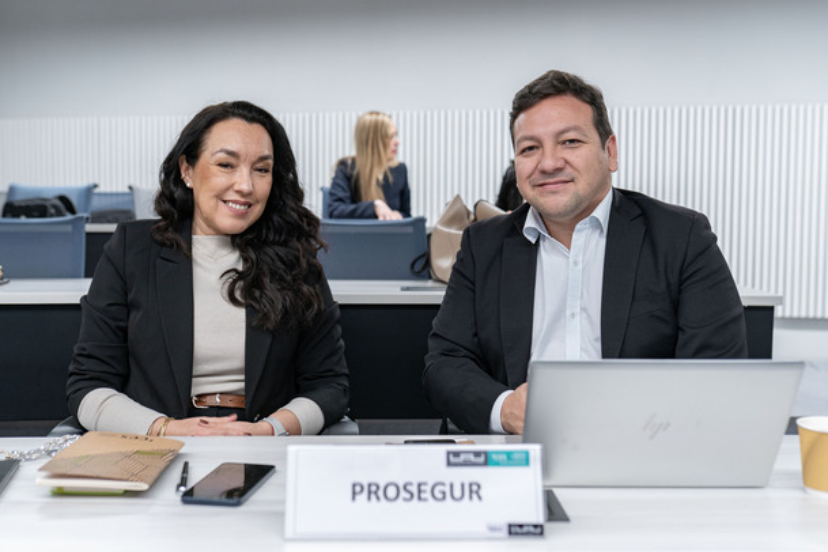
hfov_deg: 54.4
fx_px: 805
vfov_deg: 37.9
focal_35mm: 35
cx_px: 414
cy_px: 276
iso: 400
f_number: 2.8
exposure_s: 1/160
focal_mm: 35
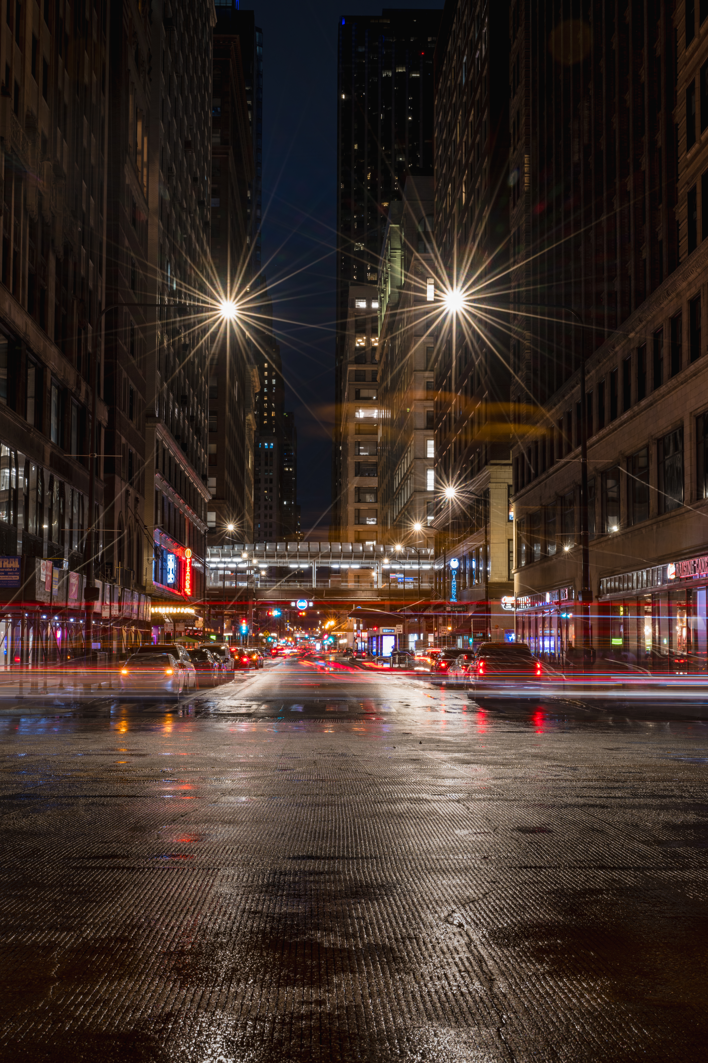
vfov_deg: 39.6
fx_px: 1475
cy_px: 532
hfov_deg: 27.0
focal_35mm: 50
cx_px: 354
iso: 31
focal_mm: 50
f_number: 16
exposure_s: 25
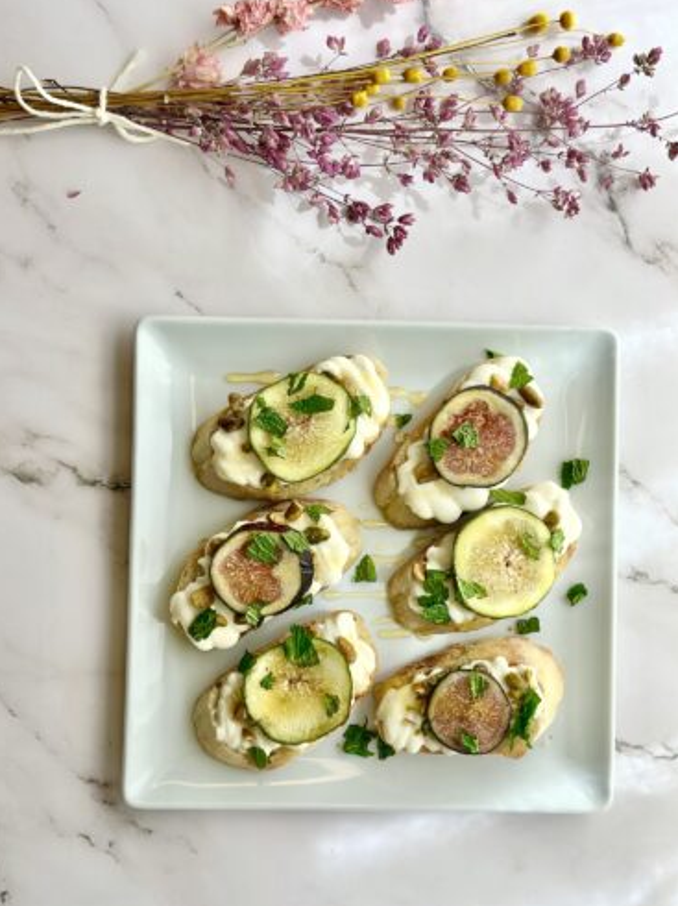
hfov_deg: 29.7
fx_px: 1281
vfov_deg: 38.9
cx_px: 337
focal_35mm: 49
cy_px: 449
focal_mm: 6.86
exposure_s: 1/1062
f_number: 1.78
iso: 80
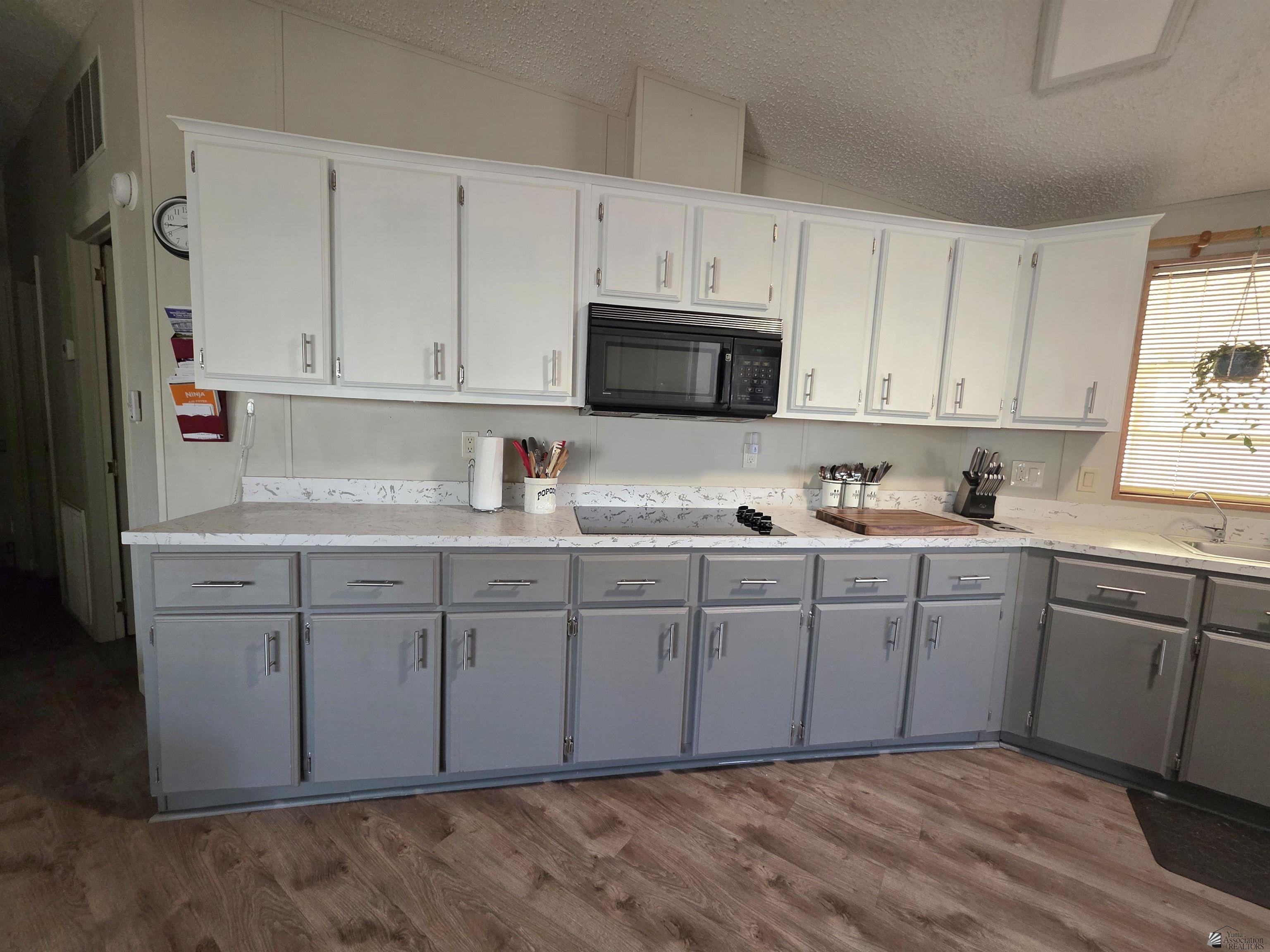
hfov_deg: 106.2
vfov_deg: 89.9
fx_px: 477
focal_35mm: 13
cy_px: 476
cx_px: 635
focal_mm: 2.2
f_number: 1.9
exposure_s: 1/60.2
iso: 320
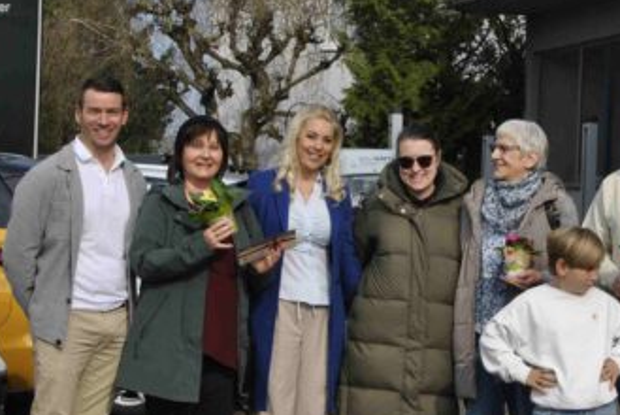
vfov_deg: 12.3
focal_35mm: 112
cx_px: 460
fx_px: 1931
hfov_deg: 18.1
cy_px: 172
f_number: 8
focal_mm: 32
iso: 100
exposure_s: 1/250
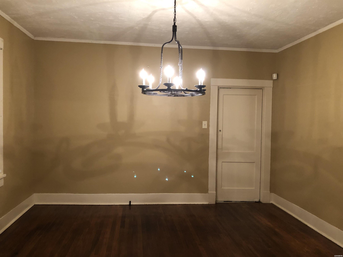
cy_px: 128
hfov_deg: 63.4
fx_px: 277
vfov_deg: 49.7
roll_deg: -0.6
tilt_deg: -2.8
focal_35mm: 28
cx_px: 172
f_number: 1.8
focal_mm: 3.99
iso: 100
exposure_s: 1/15
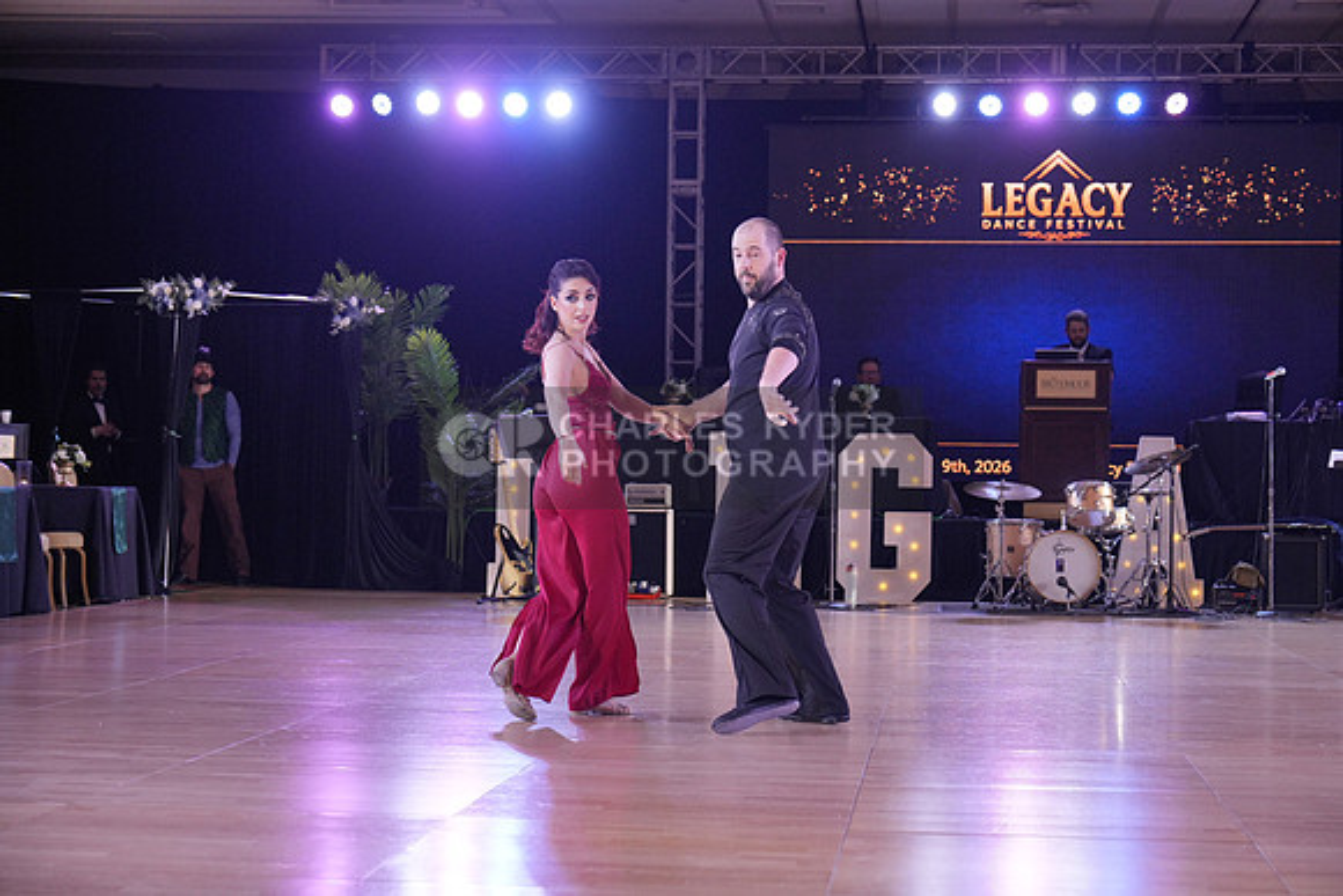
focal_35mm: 70
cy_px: 448
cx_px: 672
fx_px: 2612
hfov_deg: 28.8
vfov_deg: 19.5
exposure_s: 1/500
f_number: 4
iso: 2000
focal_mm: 70
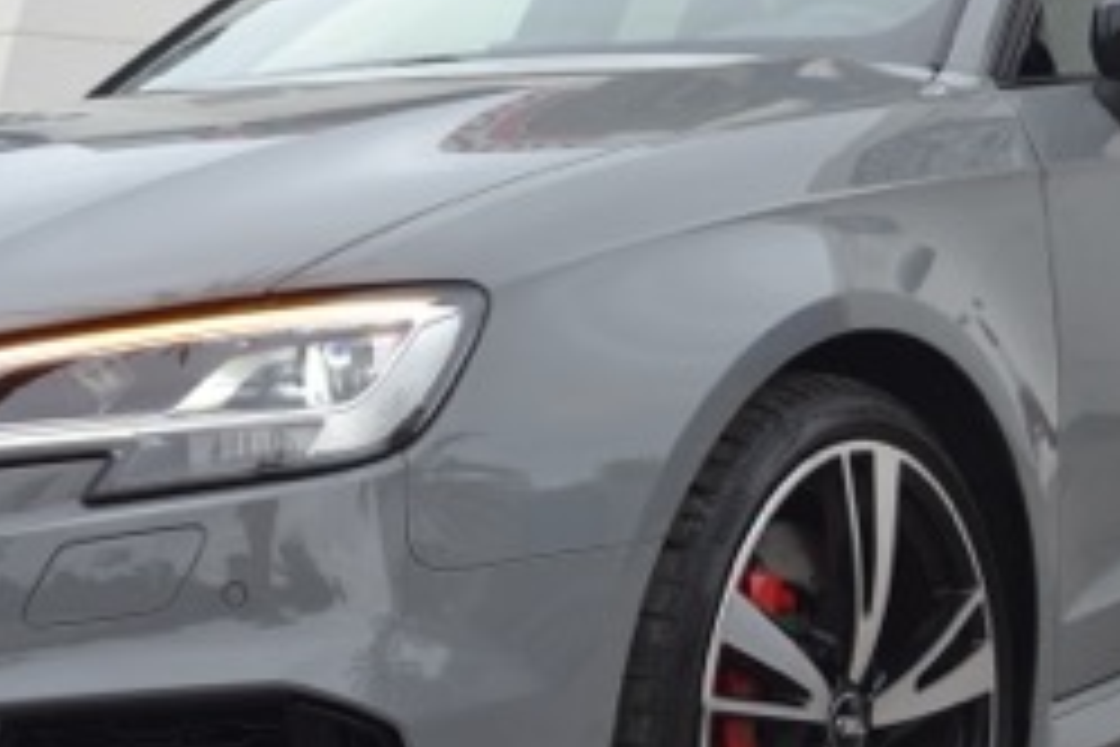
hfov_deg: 26.6
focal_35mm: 76
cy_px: 342
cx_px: 468
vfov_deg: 17.9
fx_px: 2364
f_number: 5.6
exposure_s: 1/125
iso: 125
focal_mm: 30
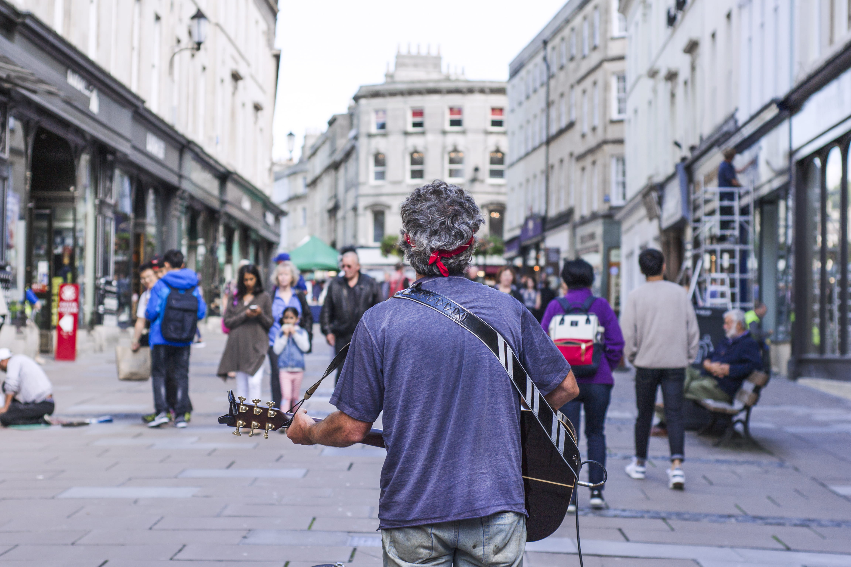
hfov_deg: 27.0
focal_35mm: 75
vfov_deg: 18.2
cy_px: 284
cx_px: 426
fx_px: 1773
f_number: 3.5
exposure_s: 1/500
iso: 100
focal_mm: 50
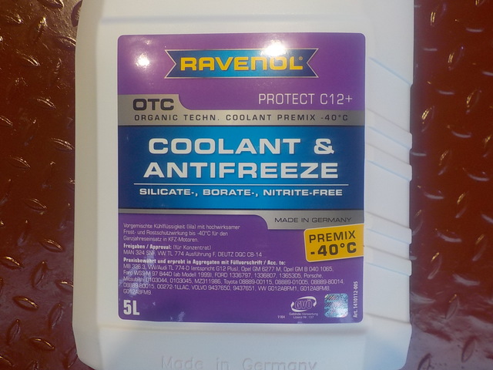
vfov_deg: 46.8
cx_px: 246
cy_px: 185
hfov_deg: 60.0
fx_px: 427
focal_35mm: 30
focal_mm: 4.1
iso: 125
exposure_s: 1/40
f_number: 3.3
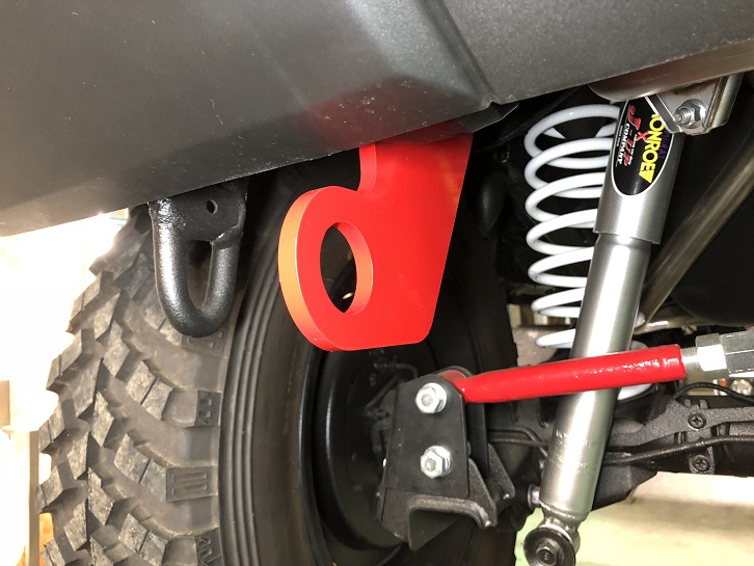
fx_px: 610
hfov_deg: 63.4
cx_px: 377
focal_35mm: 28
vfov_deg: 49.8
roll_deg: +2.3
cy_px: 283
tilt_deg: +4.7
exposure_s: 1/8
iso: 100
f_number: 1.8
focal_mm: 3.99
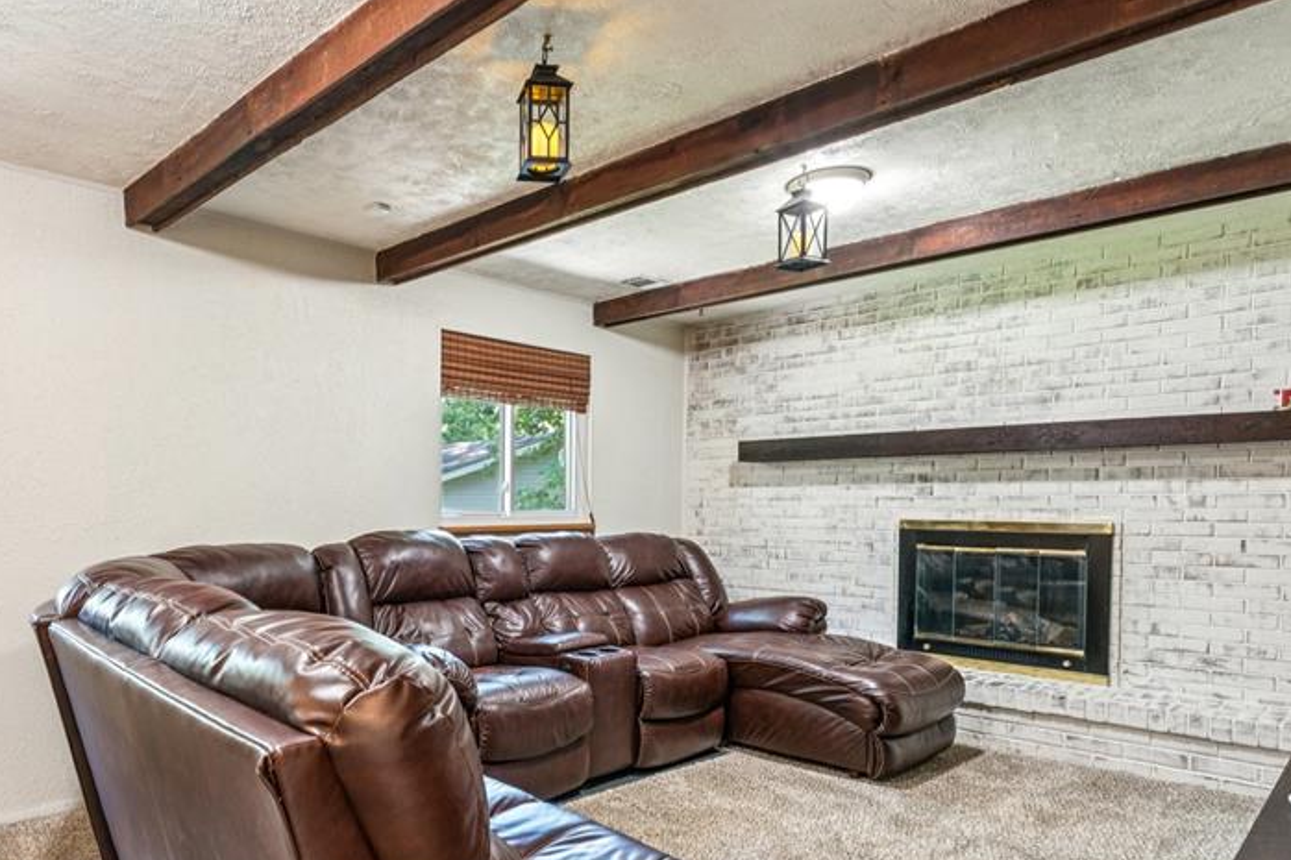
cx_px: 433
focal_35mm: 23
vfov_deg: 54.6
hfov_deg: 73.4
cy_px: 475
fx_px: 831
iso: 320
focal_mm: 15.8
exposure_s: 1.3
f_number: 13
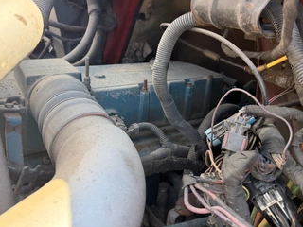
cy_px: 87
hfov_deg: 59.9
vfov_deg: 46.4
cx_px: 144
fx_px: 263
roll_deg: -3.8
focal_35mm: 30
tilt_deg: -18.8
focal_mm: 6.76
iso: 100
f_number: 1.78
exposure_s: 1/355
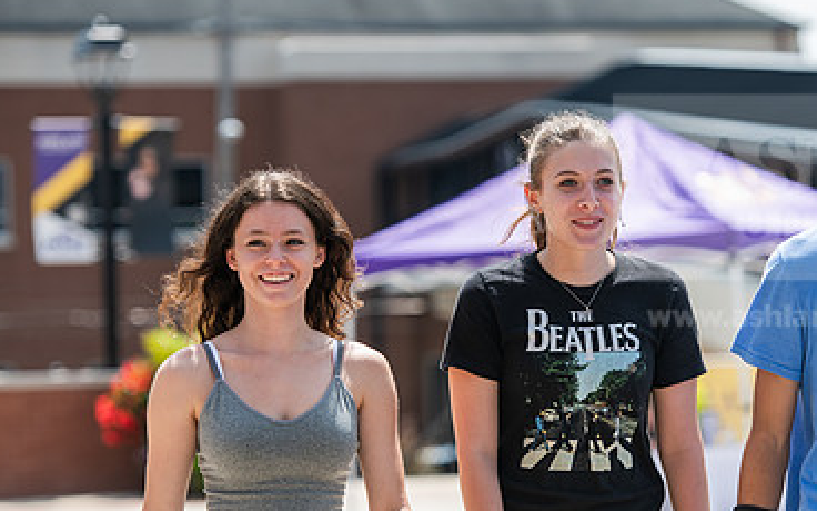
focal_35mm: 209
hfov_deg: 10.0
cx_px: 546
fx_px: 4654
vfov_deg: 6.3
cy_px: 363
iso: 64
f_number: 4
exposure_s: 1/400
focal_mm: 130
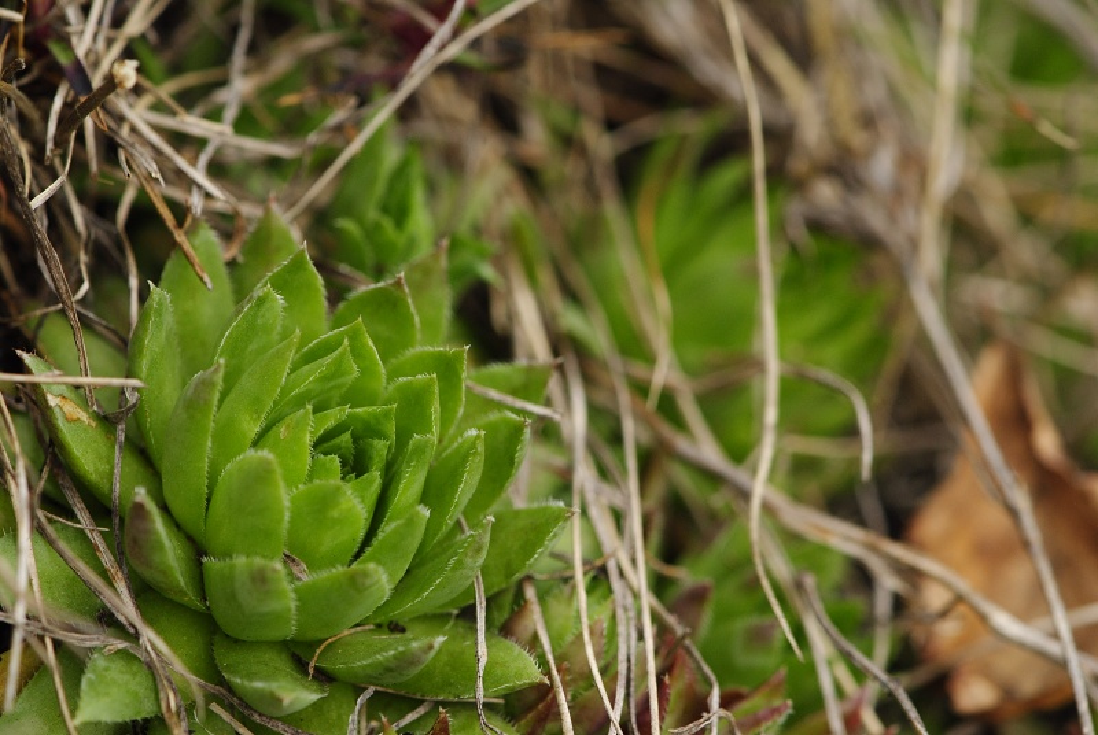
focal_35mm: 128
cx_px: 549
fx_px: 3894
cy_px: 368
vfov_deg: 10.8
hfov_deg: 16.0
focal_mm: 85
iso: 400
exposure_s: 1/125
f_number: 6.3
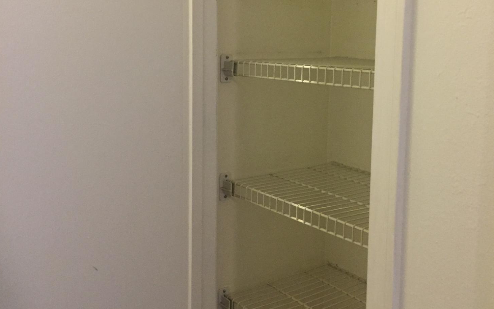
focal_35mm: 42
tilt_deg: -6.0
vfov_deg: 30.3
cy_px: 100
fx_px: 565
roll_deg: -0.5
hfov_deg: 47.2
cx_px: 250
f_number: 2.2
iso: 250
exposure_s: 1/17
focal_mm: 4.15
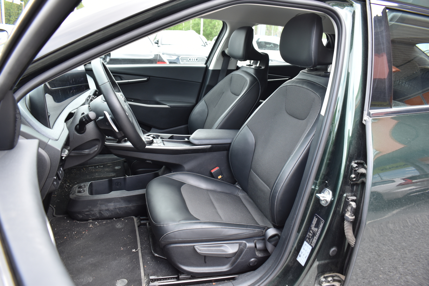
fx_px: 322
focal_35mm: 27
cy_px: 143
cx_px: 214
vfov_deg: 47.9
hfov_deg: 67.4
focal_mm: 18
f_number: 5.6
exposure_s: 1/125
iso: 320
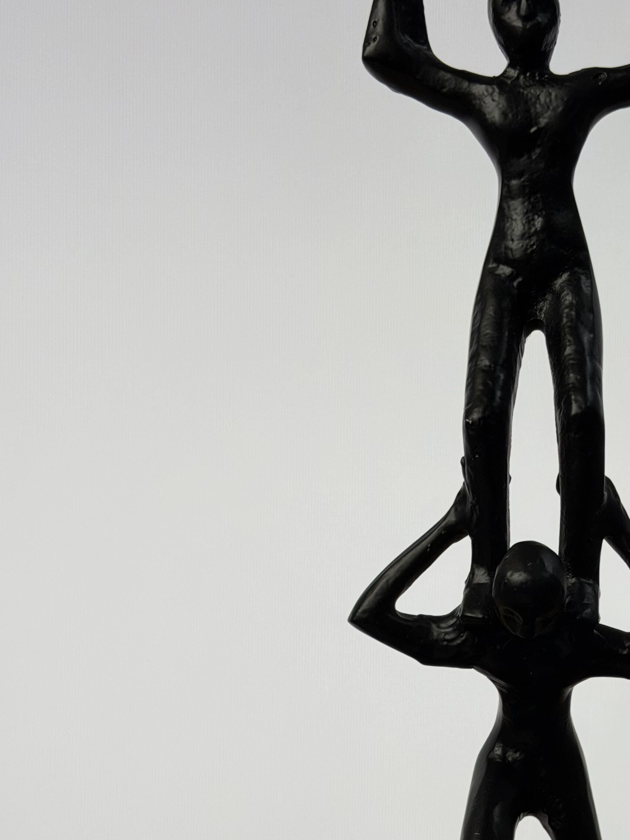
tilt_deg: +1.6
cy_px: 656
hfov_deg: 17.2
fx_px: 2062
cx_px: 538
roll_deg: -0.5
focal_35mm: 85
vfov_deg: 22.7
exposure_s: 1/227
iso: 50
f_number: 1.78
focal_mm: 6.76
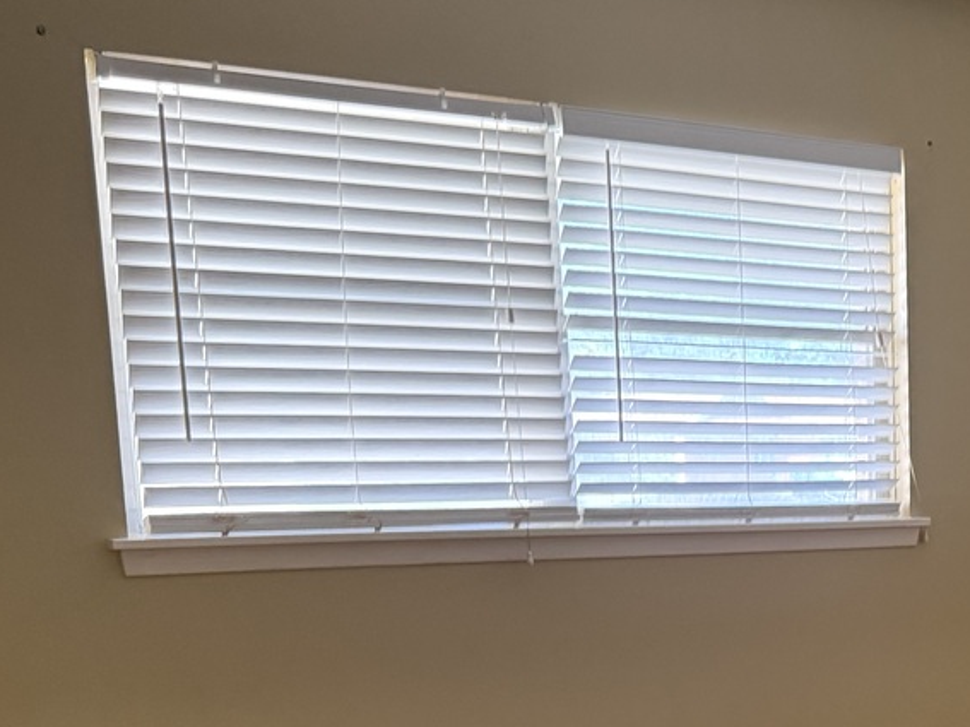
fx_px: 1709
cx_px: 994
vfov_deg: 22.8
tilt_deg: -10.0
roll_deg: +1.2
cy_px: 775
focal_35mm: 61
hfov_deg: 29.4
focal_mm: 6.76
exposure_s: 1/60
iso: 400
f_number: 1.78
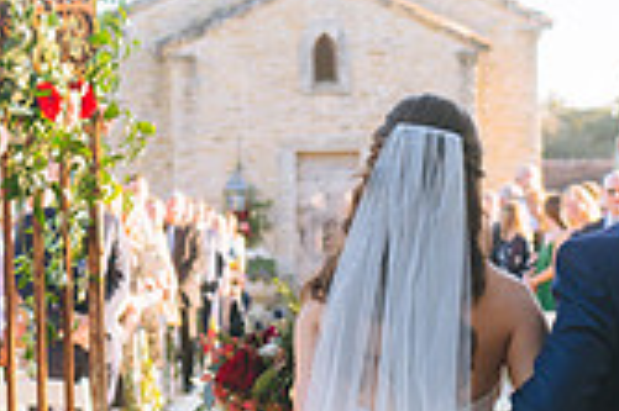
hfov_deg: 14.7
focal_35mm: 140
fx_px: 2405
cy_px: 344
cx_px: 286
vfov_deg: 9.7
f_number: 3.5
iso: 100
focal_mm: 36
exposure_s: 1/640
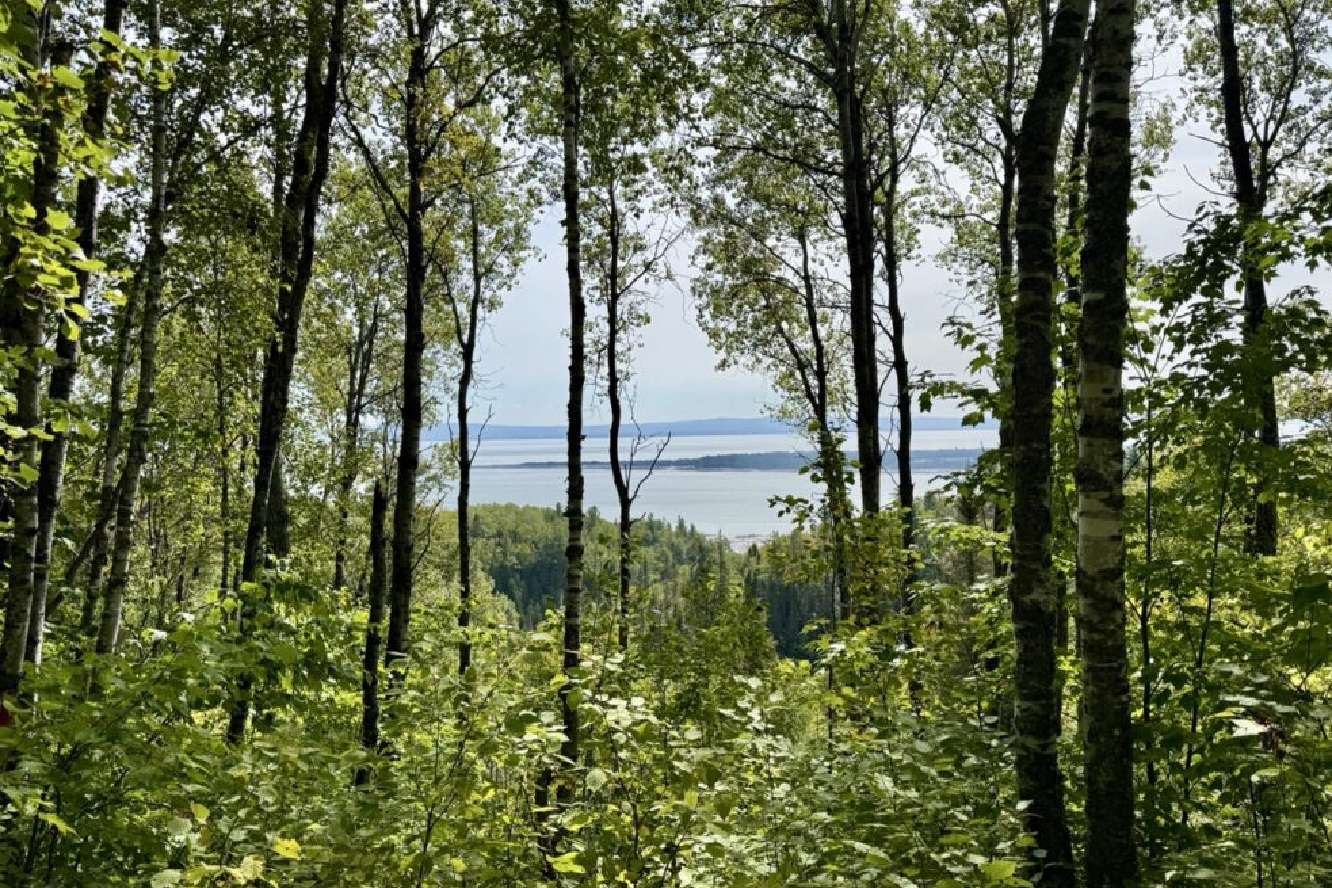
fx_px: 962
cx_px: 687
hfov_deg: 69.4
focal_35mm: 26
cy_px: 435
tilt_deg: -1.2
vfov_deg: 49.5
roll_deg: +1.0
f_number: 1.78
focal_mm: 6.76
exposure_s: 1/5348
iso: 80
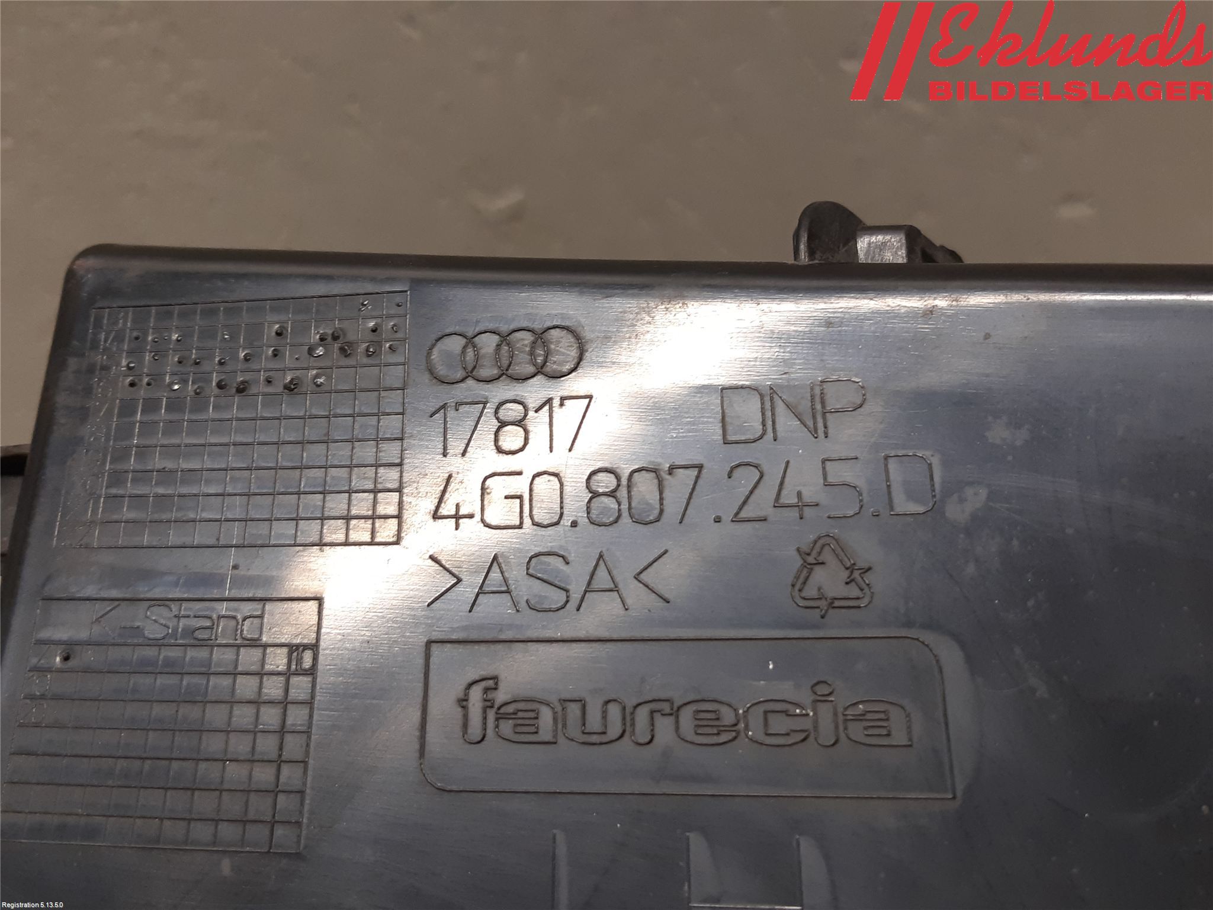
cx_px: 606
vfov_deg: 53.1
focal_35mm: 26
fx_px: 911
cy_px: 455
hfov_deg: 67.3
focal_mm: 3.93
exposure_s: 1/50
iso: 80
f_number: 1.7
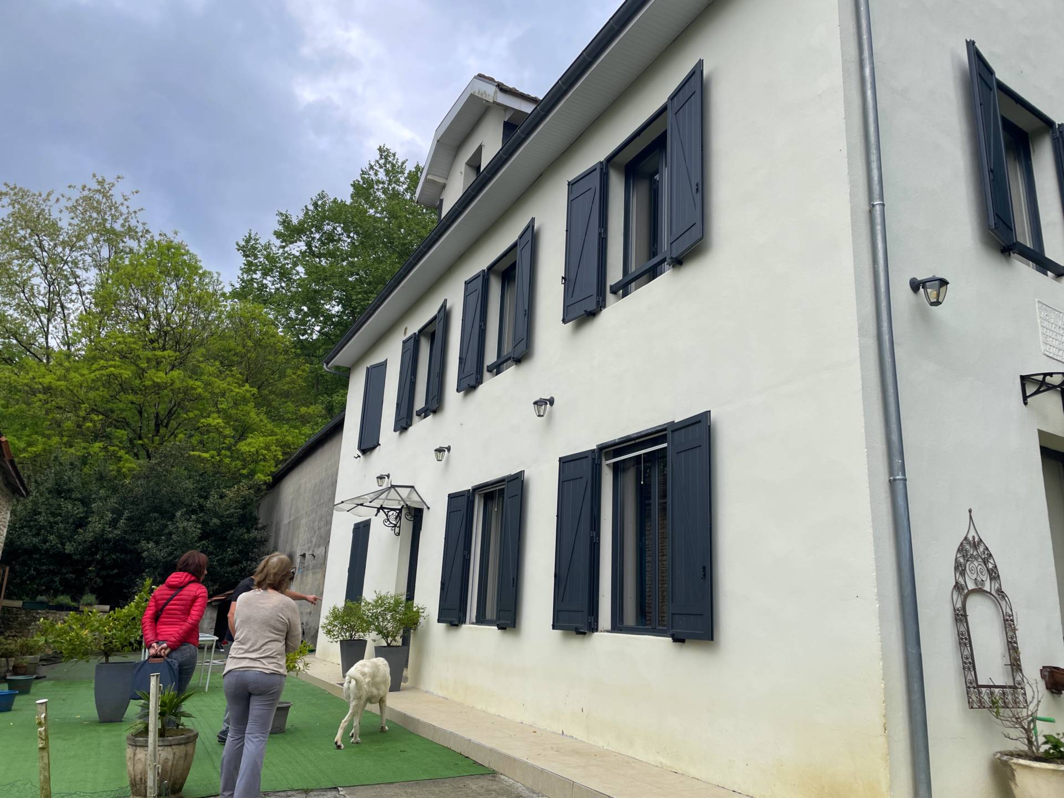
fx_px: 799
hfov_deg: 67.3
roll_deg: -3.4
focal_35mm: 26
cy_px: 399
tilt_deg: +17.5
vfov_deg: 53.1
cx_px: 532
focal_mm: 4.2
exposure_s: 1/1531
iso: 32
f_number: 1.6
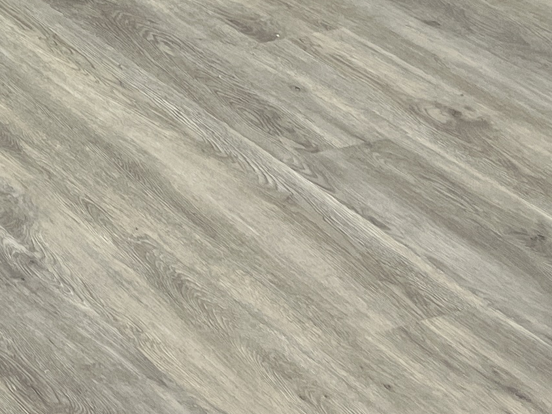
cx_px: -441
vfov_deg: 10.8
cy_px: -439
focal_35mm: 124
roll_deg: +1.0
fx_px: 1978
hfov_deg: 14.1
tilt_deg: -12.0
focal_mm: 5.1
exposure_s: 1/100
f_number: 1.6
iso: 50
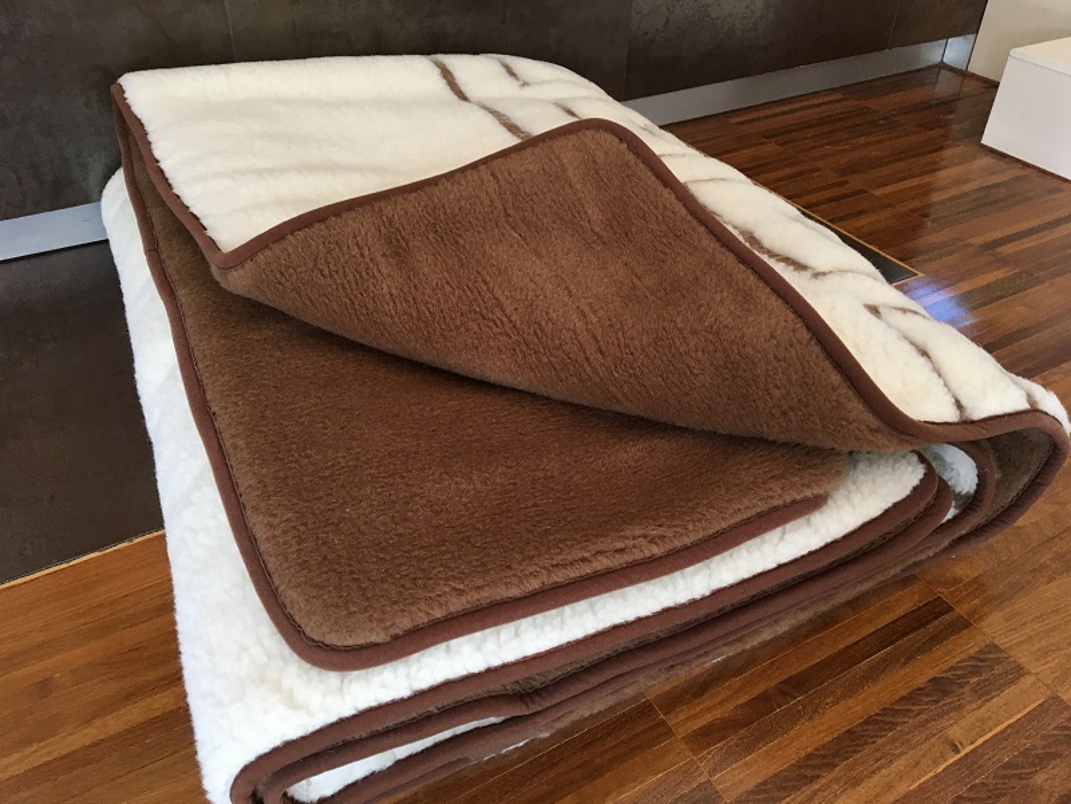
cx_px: 536
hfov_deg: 61.7
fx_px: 897
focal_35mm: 29
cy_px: 402
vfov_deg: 48.2
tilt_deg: -38.8
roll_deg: +0.2
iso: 64
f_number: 2.2
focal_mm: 4.15
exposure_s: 1/33
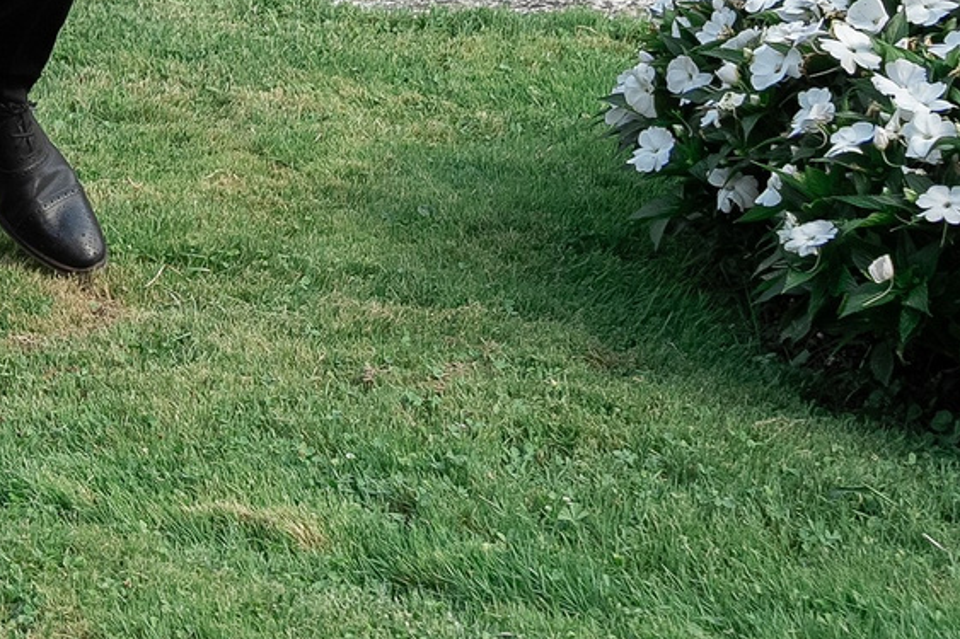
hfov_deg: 10.9
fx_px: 4852
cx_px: -421
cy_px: -807
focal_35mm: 182
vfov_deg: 7.2
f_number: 5
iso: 500
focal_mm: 40
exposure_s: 1/640
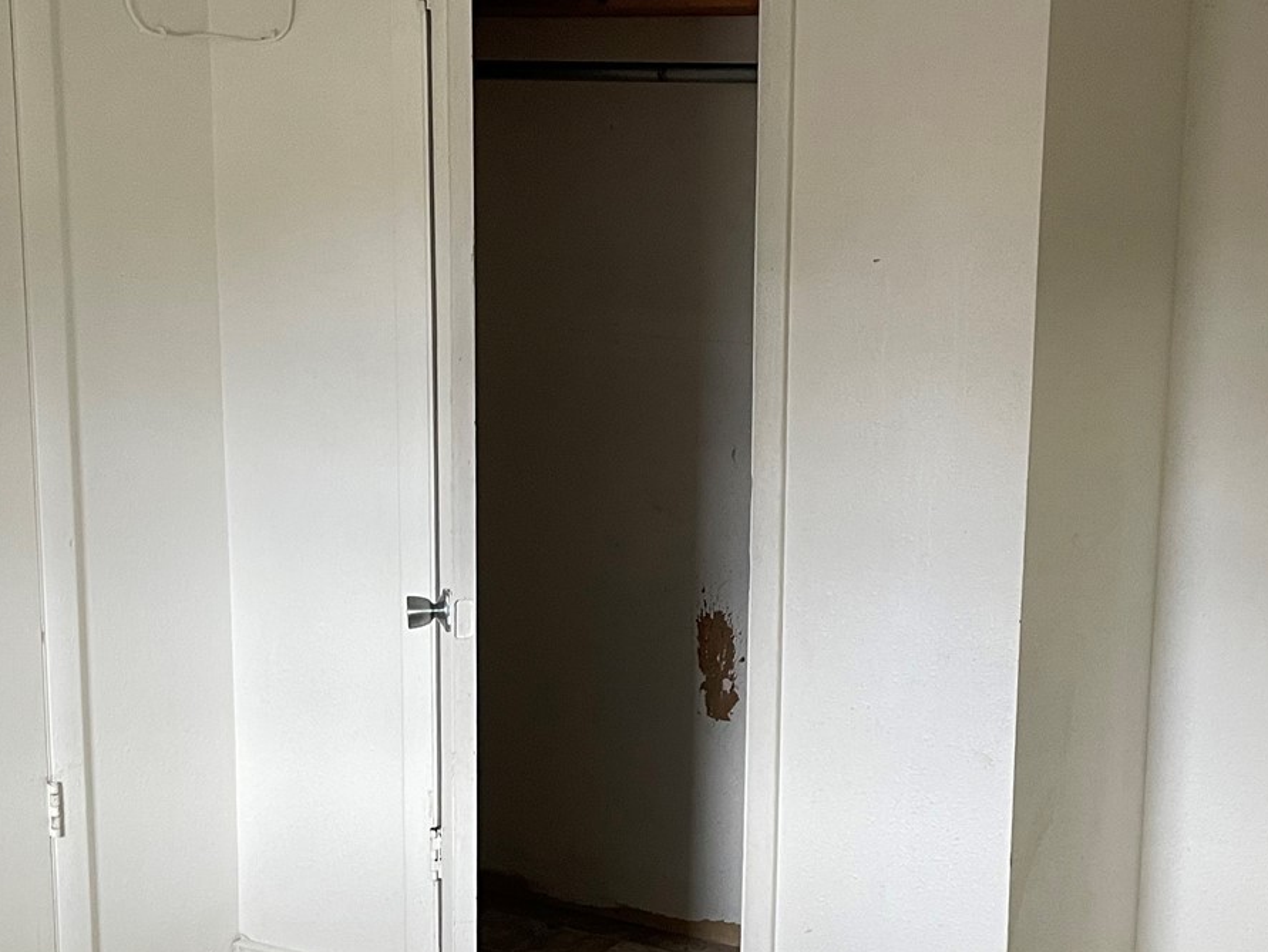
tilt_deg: -11.0
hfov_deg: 34.2
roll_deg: -1.1
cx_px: 787
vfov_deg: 26.1
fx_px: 2052
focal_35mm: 56
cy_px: 558
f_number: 1.6
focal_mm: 4.2
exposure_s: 1/60
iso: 200
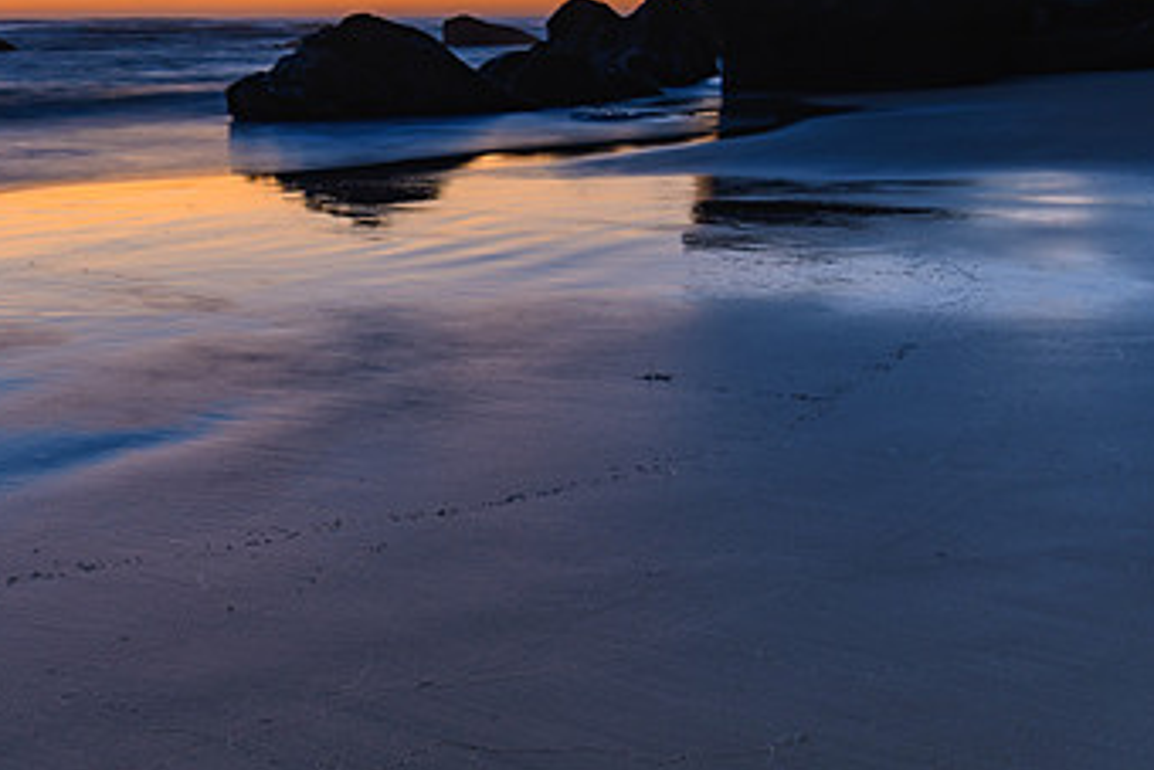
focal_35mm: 45
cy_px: 236
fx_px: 1443
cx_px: 339
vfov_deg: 29.6
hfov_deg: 42.7
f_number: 8
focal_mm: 16
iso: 50
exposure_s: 4
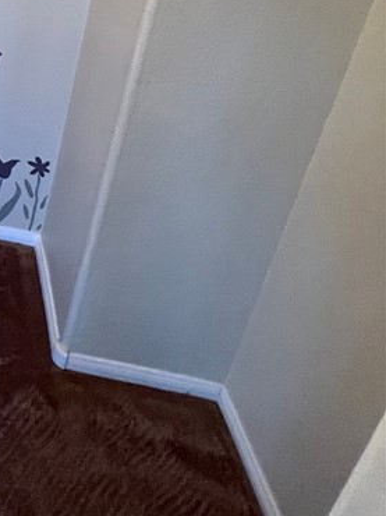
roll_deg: -2.8
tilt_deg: -18.4
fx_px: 536
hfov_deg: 29.5
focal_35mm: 36
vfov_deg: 41.1
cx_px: -148
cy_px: -53
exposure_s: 1/60
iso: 400
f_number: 1.8
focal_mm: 1.57
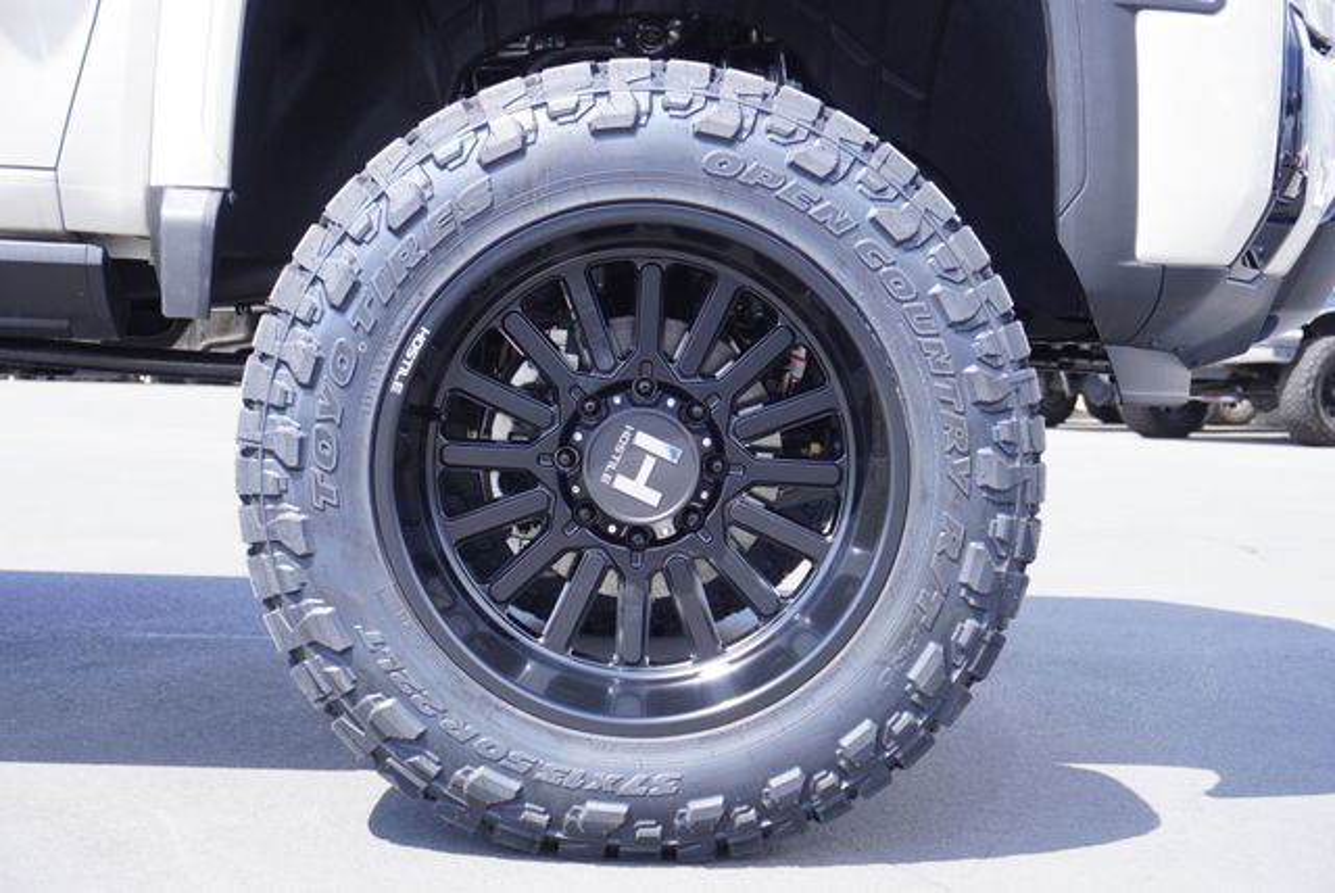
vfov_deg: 24.5
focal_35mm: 56
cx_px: 668
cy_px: 446
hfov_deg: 35.9
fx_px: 2060
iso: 100
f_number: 6.3
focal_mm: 37
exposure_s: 1/80
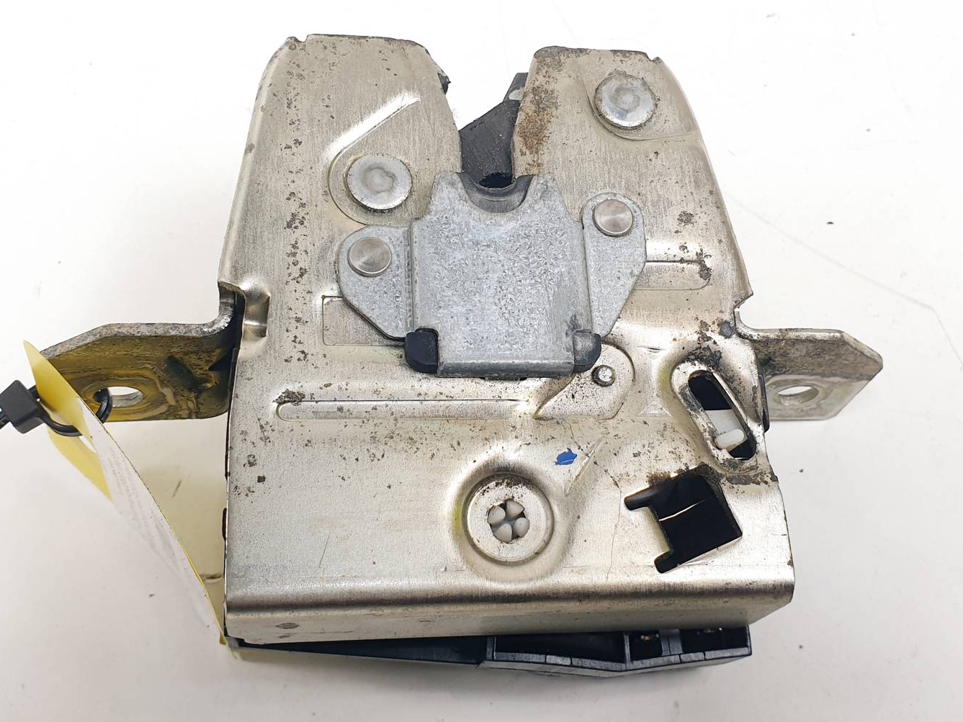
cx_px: 492
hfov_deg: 63.4
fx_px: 779
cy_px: 356
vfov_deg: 49.8
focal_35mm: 28
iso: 50
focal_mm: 4.3
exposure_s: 1/172
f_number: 2.4
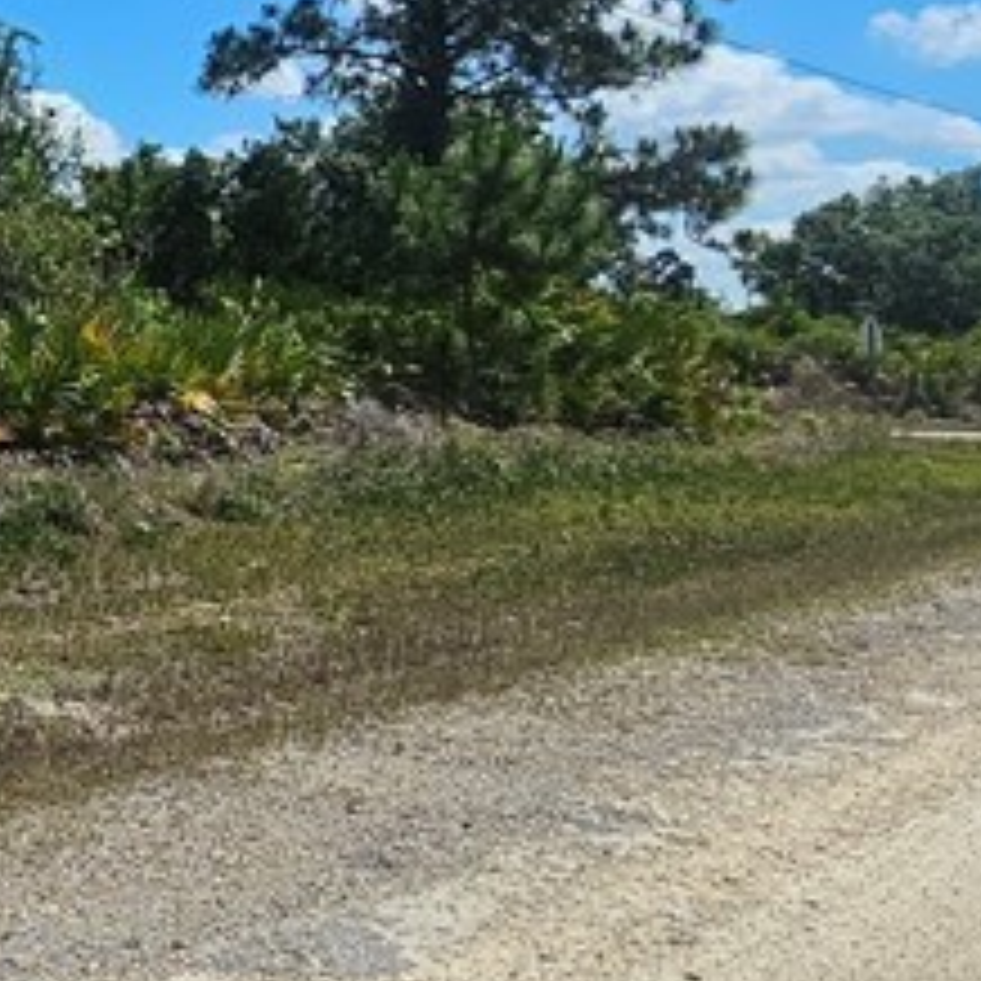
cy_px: 252
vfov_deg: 31.1
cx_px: -648
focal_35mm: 54
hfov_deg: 22.7
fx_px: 1731
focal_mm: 2.2
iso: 50
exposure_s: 1/5523
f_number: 2.2
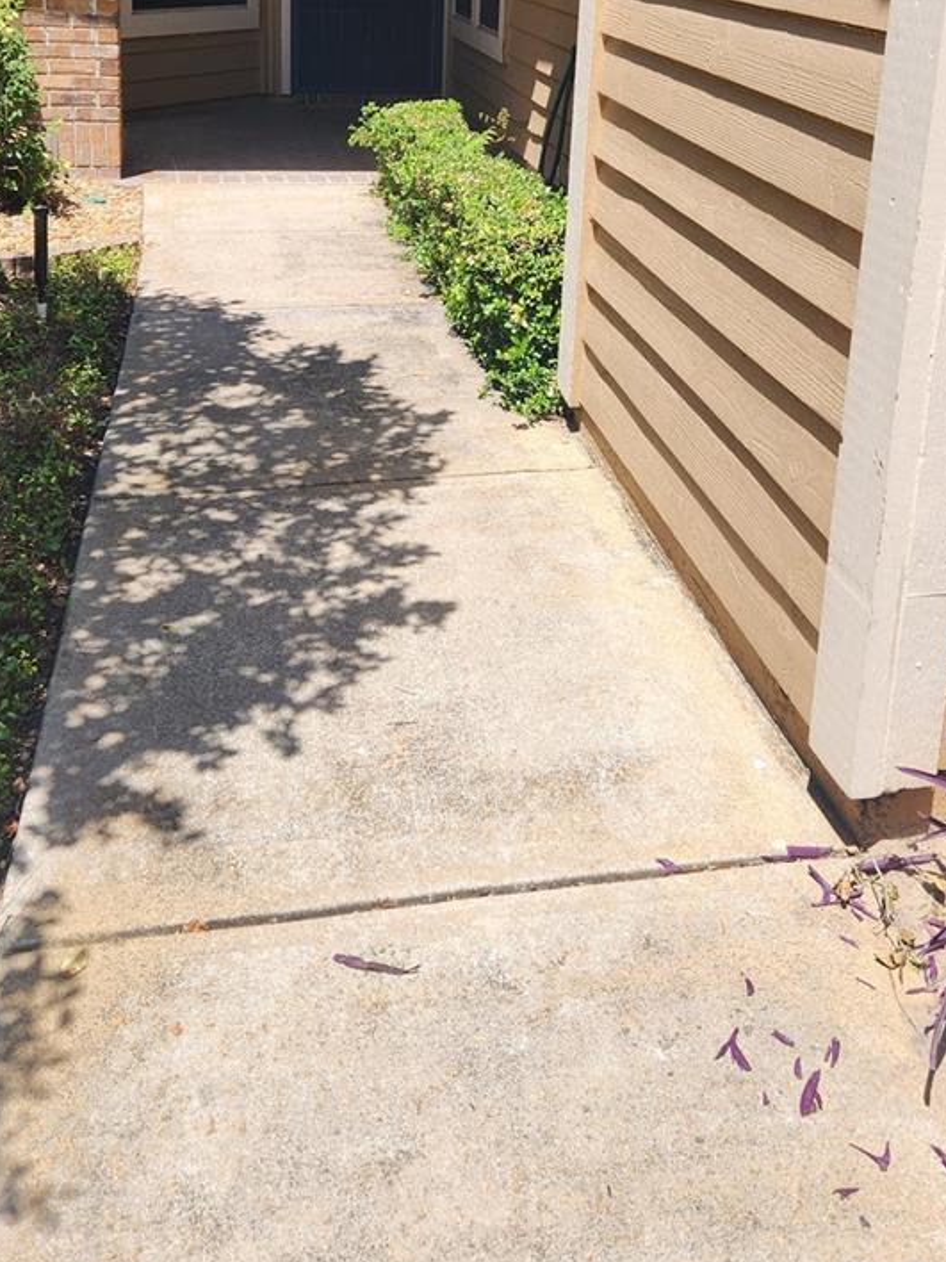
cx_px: 477
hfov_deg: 36.8
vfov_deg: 45.6
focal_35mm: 39
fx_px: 1421
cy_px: 269
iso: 20
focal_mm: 5.4
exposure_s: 1/1024
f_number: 1.8
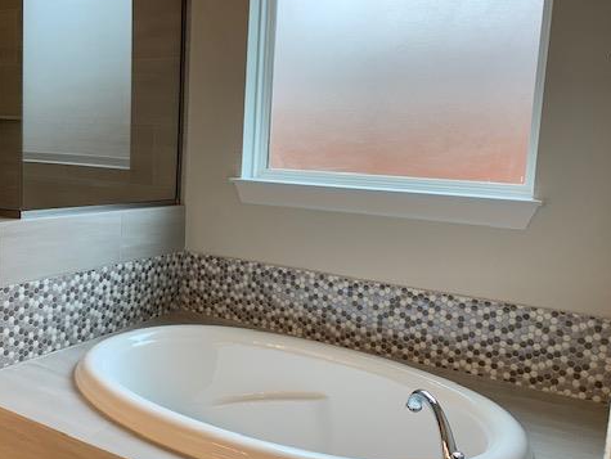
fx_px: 618
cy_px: 226
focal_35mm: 35
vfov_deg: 40.7
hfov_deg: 51.9
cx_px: 223
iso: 50
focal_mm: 4.25
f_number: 1.8
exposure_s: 1/120
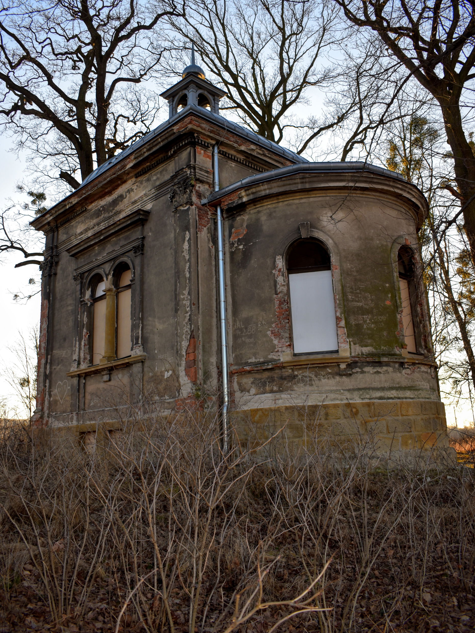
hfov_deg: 46.8
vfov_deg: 59.8
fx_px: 549
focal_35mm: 30
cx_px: 233
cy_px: 284
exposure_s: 1/200
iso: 100
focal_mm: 18
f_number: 4
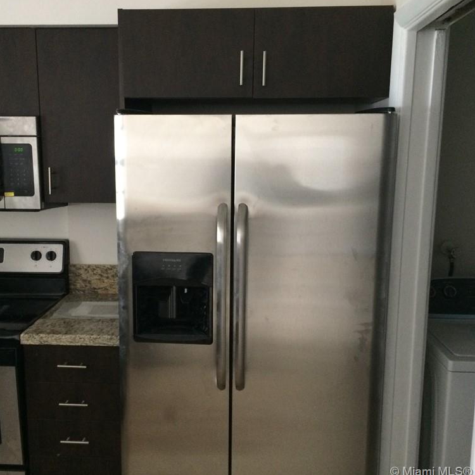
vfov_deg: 47.2
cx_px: 201
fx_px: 543
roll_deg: -0.7
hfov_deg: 47.1
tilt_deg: -11.1
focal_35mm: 35
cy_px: 238
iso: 250
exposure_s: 1/15
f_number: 2.2
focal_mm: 4.15
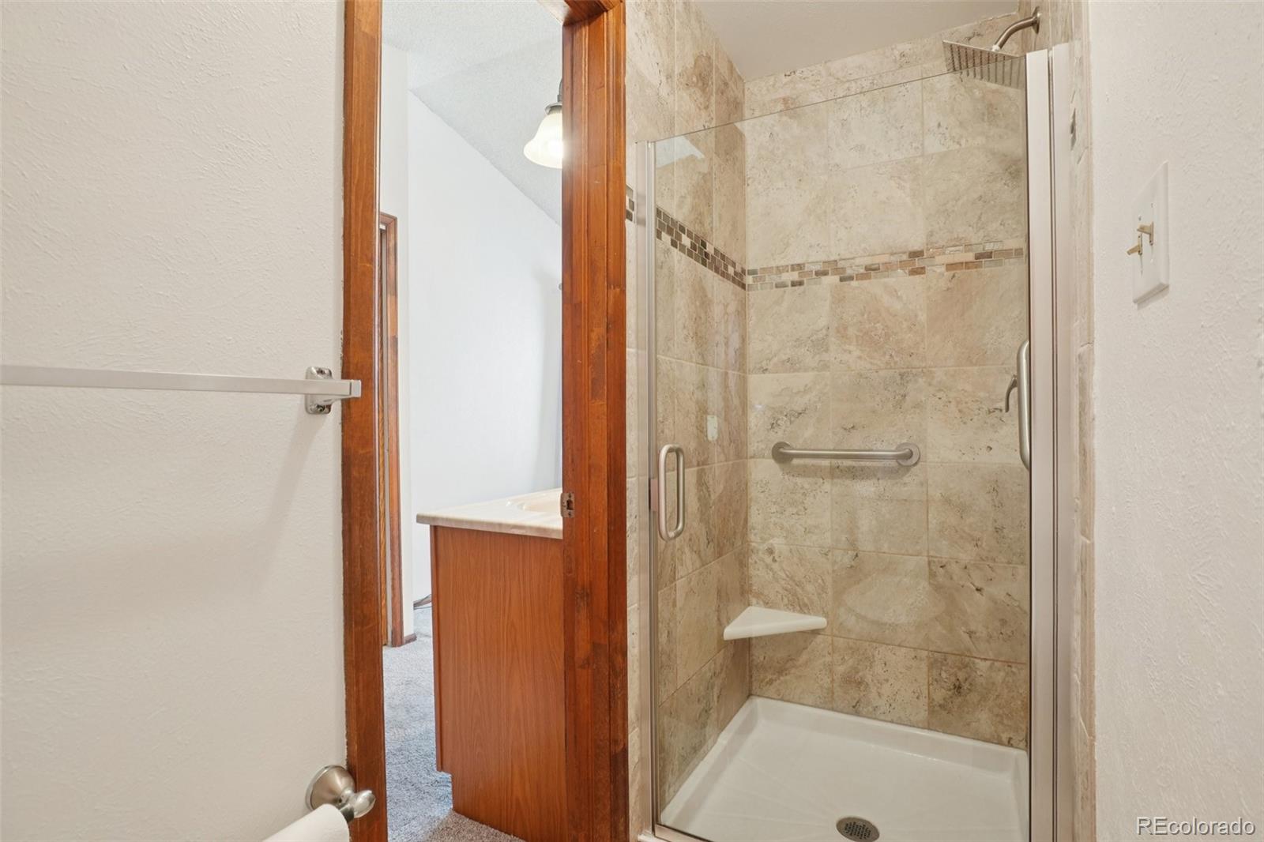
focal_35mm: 16
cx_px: 632
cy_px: 421
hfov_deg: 95.0
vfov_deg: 72.0
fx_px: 579
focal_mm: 11
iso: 400
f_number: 8
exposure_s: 1/15
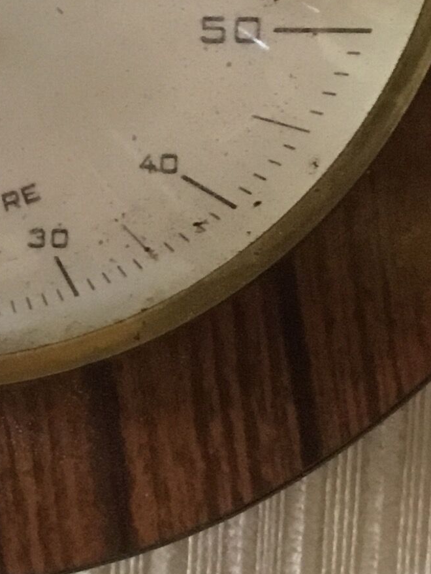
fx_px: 1909
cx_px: -56
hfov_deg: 12.6
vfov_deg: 16.6
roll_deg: -2.1
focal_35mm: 115
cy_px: -39
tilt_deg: -7.1
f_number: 2.4
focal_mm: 3.3
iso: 200
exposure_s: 1/20
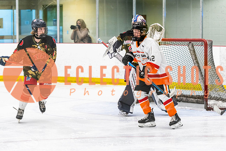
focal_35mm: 155
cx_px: 141
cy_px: 76
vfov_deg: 8.9
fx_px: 972
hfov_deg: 13.2
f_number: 2.8
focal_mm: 122
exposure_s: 1/640
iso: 1800
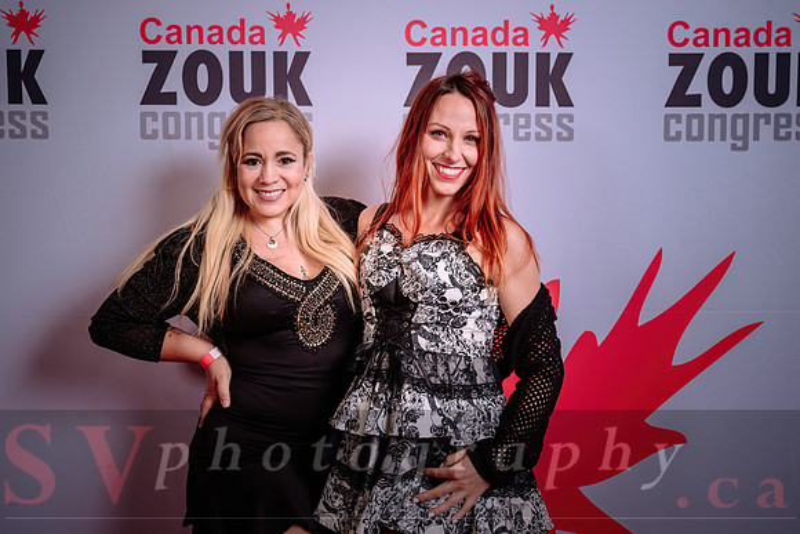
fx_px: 1068
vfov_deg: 28.1
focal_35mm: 48
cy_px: 259
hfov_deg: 41.1
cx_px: 394
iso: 100
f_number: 5
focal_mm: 46
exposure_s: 1/160
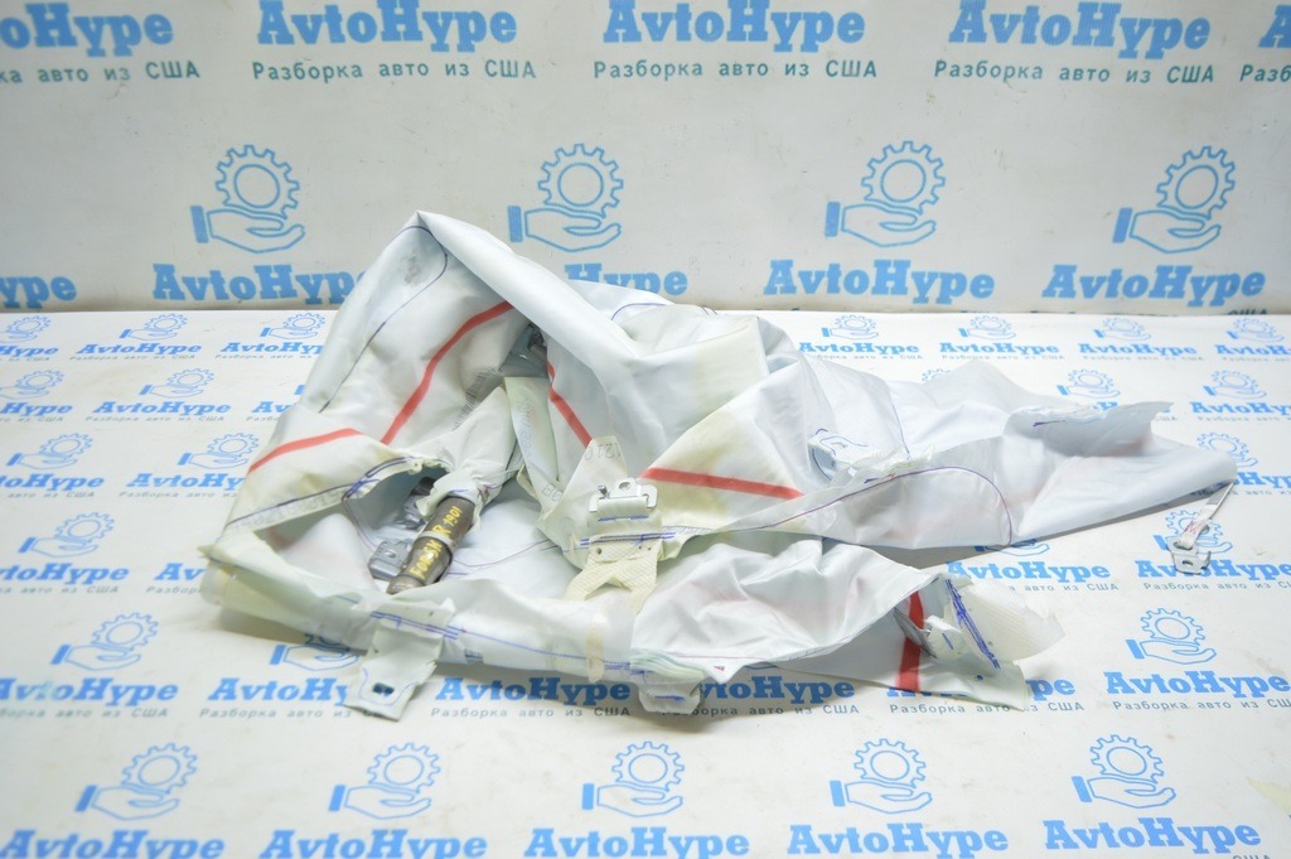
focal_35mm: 32
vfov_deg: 41.6
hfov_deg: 59.5
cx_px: 646
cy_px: 430
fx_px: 1129
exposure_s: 1/40
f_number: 3.8
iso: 400
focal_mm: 21
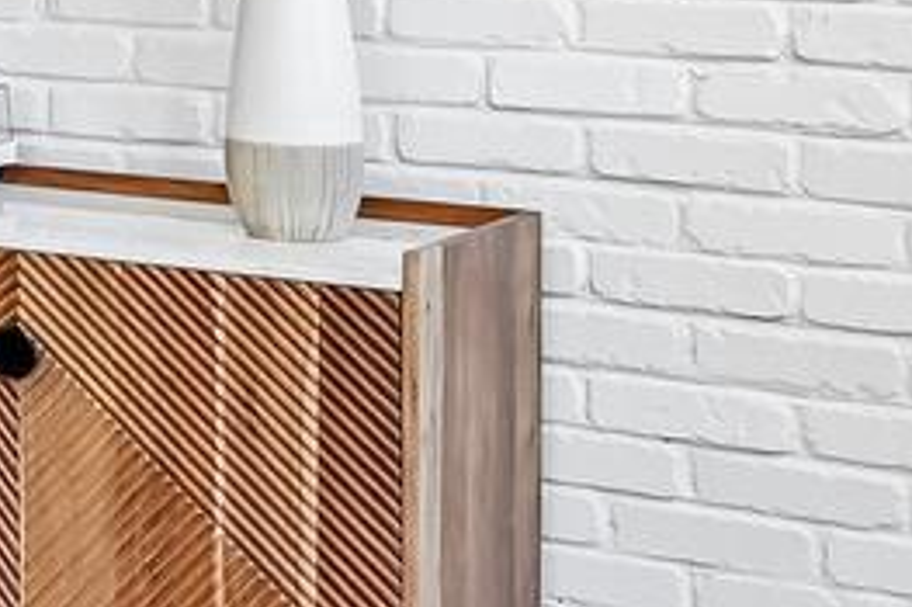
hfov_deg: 15.3
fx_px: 2760
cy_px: -238
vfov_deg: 12.1
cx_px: -884
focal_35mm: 109
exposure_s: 1/15
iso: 160
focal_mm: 14
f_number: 8
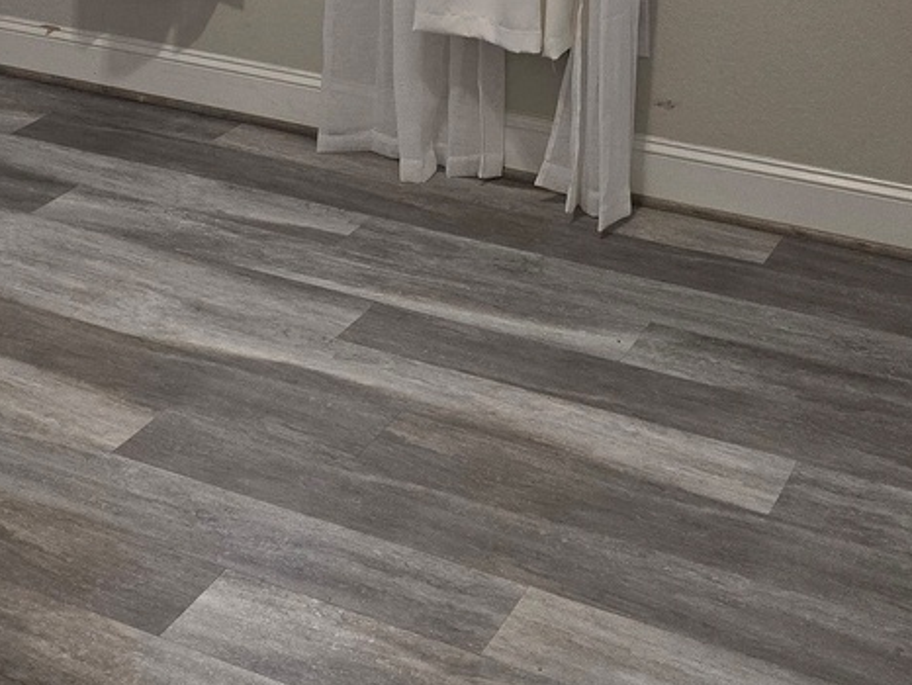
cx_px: 178
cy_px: -211
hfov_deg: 26.8
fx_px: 1872
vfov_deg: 19.1
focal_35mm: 71
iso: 200
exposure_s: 1/120
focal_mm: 6.3
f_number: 1.7
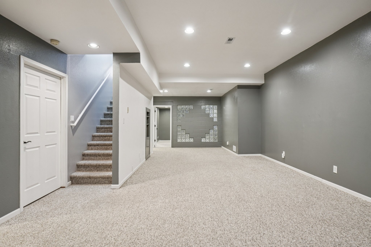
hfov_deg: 90.0
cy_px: 124
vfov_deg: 67.4
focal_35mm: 18
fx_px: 185
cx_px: 186
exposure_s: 1/4
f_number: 8
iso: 400
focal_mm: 12
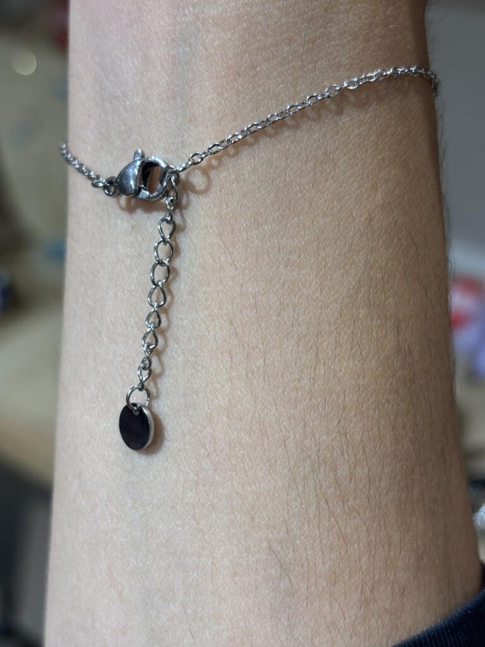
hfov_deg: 28.0
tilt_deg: -31.8
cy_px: 324
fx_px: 971
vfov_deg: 36.8
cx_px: 242
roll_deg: -0.9
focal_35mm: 52
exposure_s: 1/100
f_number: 1.6
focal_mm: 5.96
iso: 50
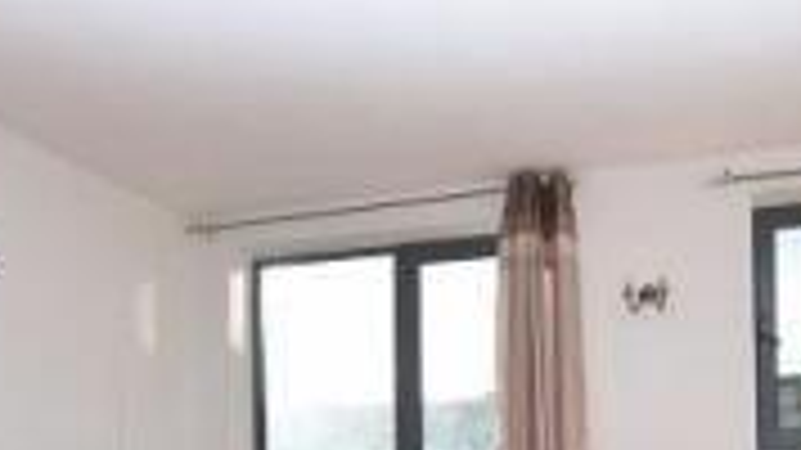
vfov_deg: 25.6
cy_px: 529
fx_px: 892
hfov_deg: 47.9
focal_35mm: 42
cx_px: 500
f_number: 8
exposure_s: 1/250
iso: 250
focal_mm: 10
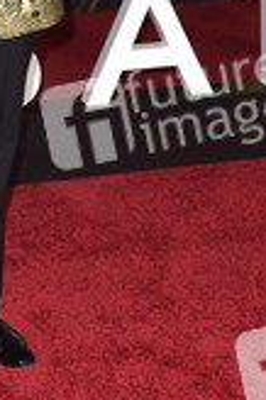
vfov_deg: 16.4
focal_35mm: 122
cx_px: -55
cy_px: -10
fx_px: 1355
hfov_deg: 11.0
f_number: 6.3
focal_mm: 50
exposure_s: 1/250
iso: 1000
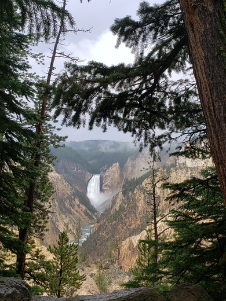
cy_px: 150
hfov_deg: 53.1
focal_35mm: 26
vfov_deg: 67.3
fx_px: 226
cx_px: 113
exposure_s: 1/233
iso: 50
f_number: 2.4
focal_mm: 4.3
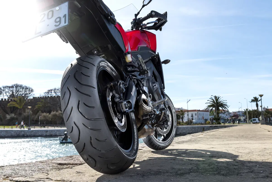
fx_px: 287
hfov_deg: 50.7
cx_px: 136
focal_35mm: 38
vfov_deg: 35.1
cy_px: 91
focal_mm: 38
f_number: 10
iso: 64
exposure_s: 1/200
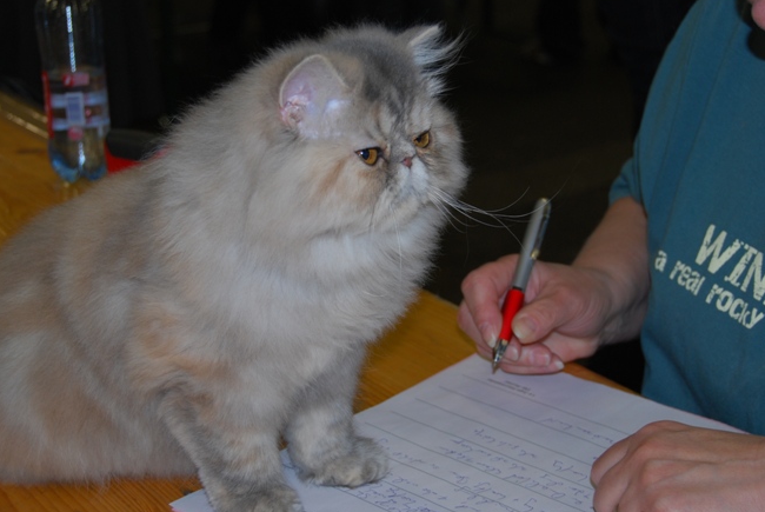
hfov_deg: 29.2
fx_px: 1468
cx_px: 362
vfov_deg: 19.8
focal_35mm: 69
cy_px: 227
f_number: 5
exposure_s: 1/60
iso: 200
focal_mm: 40
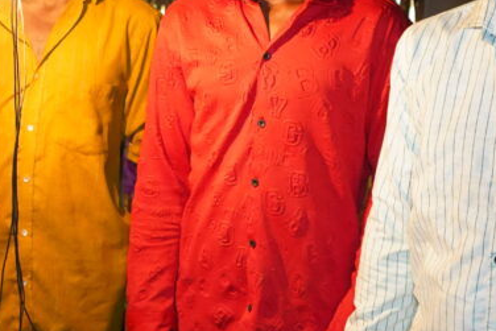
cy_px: -7
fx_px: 1089
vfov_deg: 16.9
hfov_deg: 24.5
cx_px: 3
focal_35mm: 79
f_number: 3.5
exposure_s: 1/160
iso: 5000
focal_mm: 29
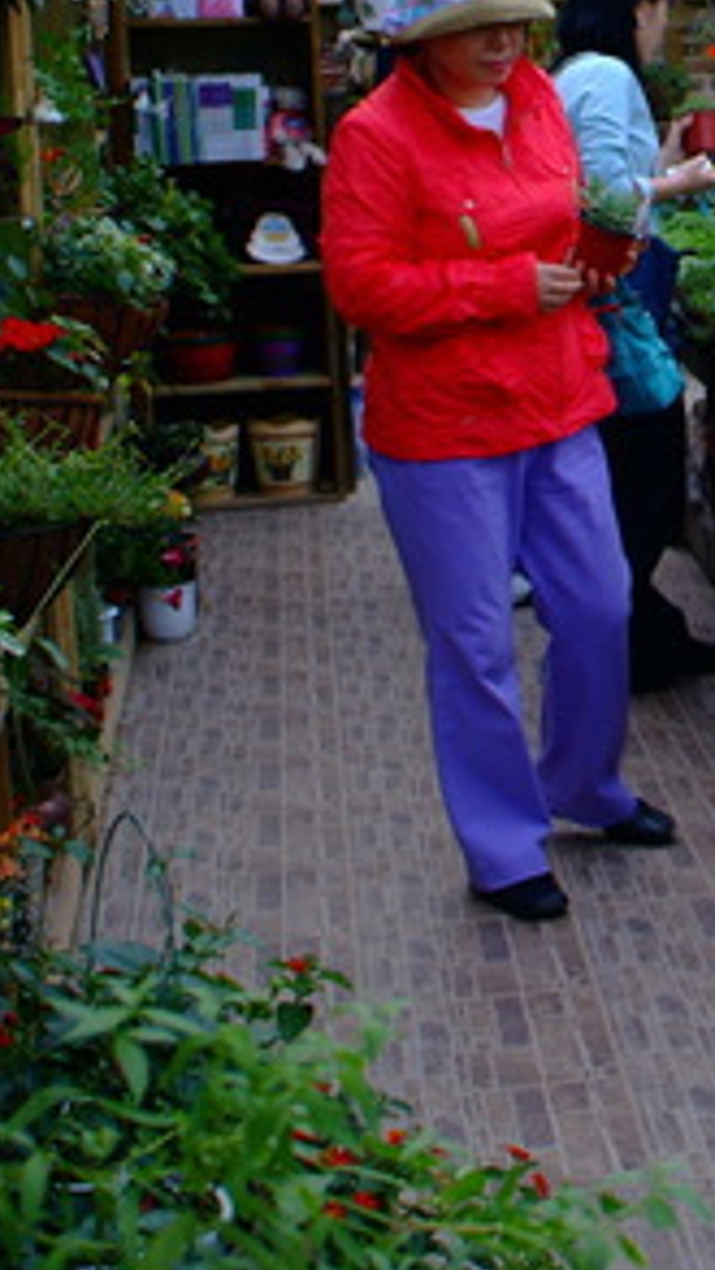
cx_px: 1107
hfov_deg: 14.8
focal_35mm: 75
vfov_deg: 28.0
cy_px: 381
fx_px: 2526
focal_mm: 20
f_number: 2.8
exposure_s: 1/30
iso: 200
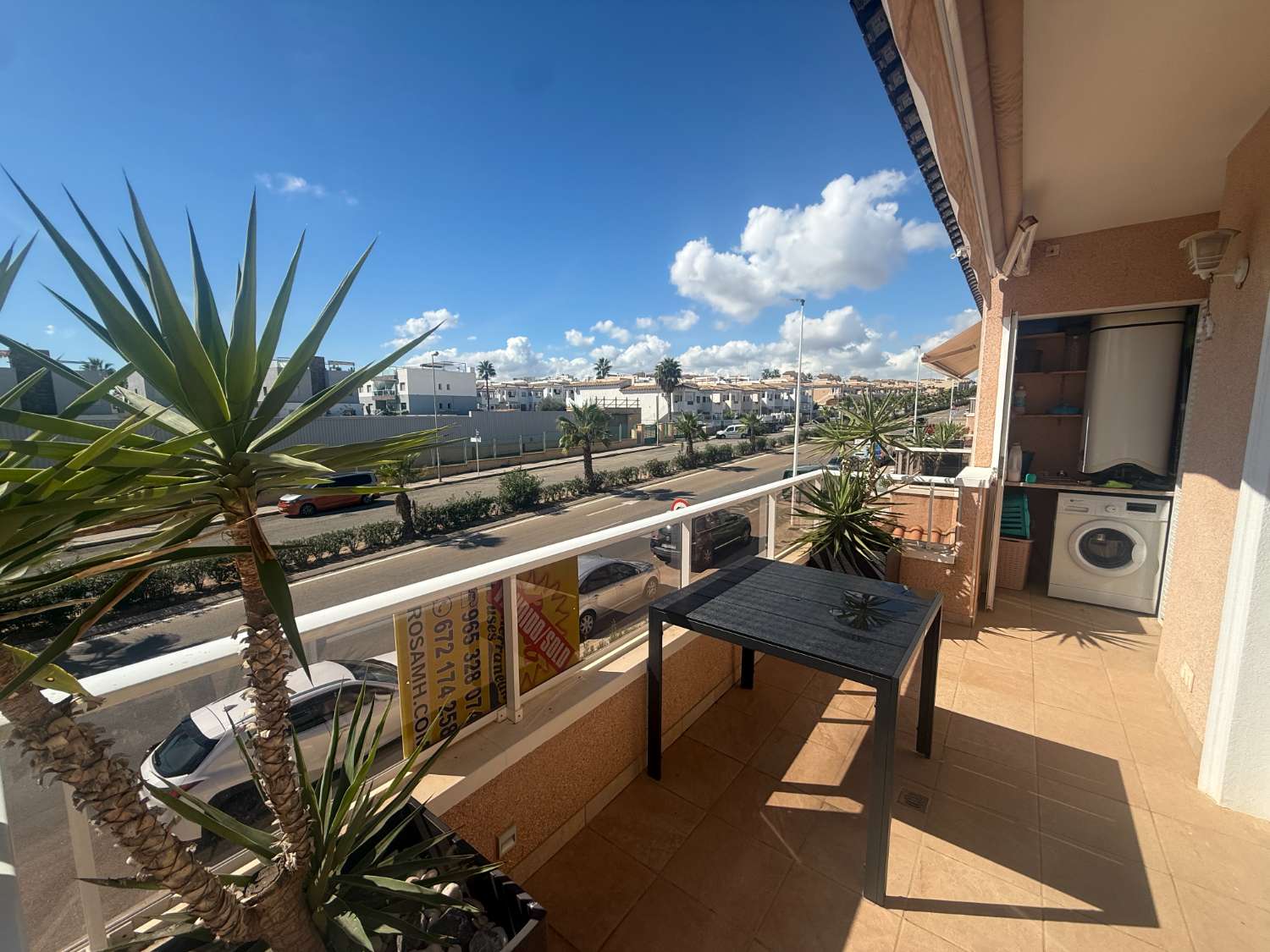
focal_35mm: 14
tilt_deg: -7.5
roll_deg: +0.6
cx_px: 635
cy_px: 476
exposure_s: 1/2976
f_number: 2.2
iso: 50
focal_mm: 2.22
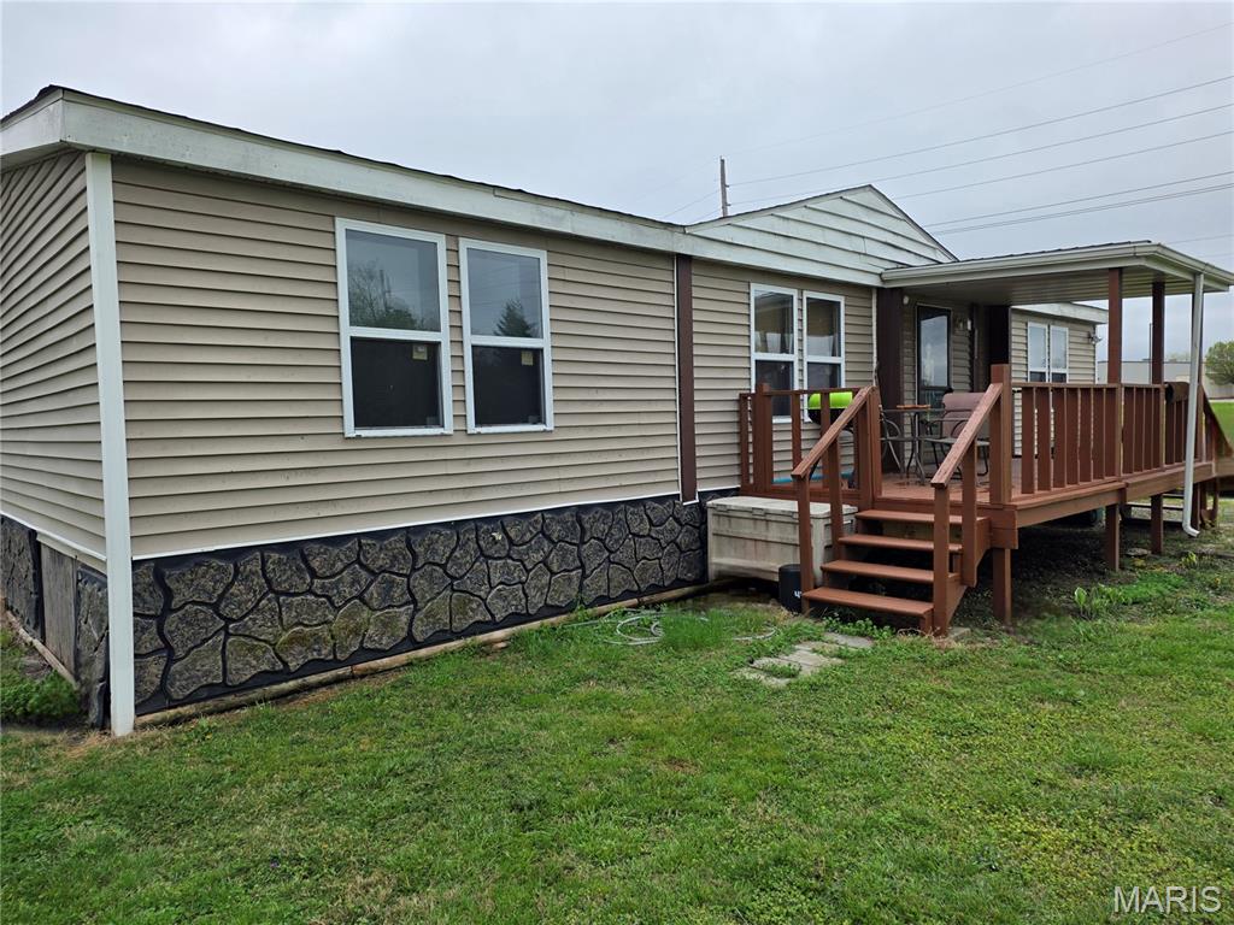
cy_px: 462
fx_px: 820
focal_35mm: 23
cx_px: 617
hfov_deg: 73.9
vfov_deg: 58.9
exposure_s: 1/3333
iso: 80
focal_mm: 6.25
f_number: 1.7
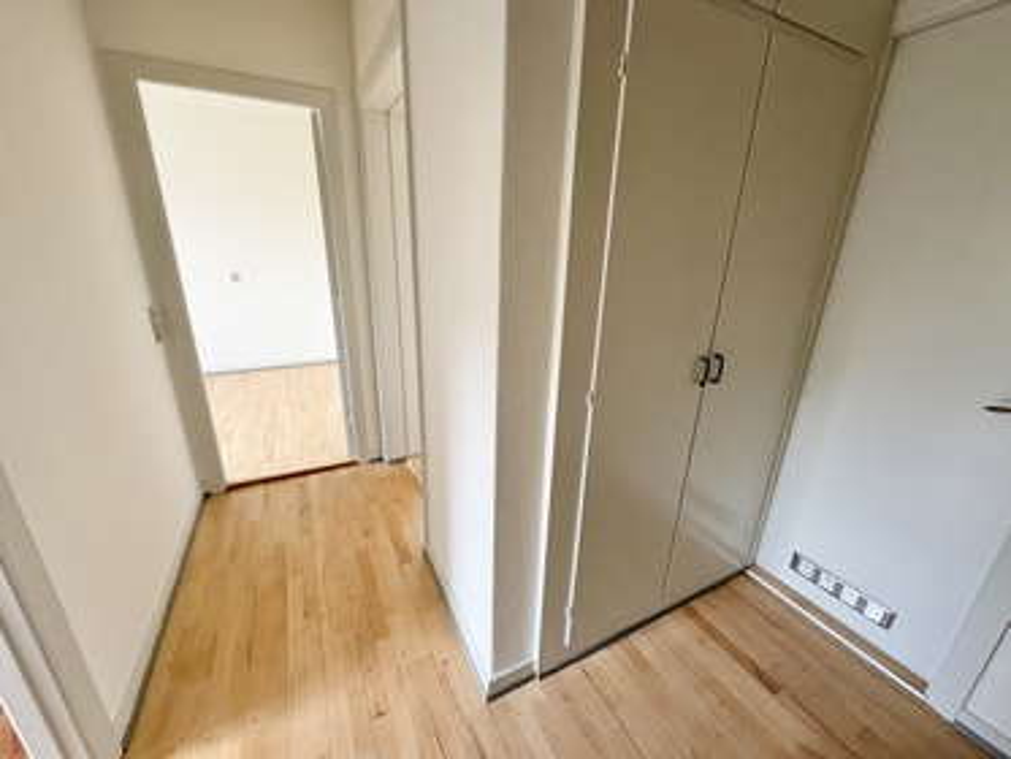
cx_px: 506
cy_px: 380
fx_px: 409
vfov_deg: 85.7
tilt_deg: -18.3
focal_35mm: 14
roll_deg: -1.2
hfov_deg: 102.0
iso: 125
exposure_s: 1/99
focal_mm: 2.22
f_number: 2.2
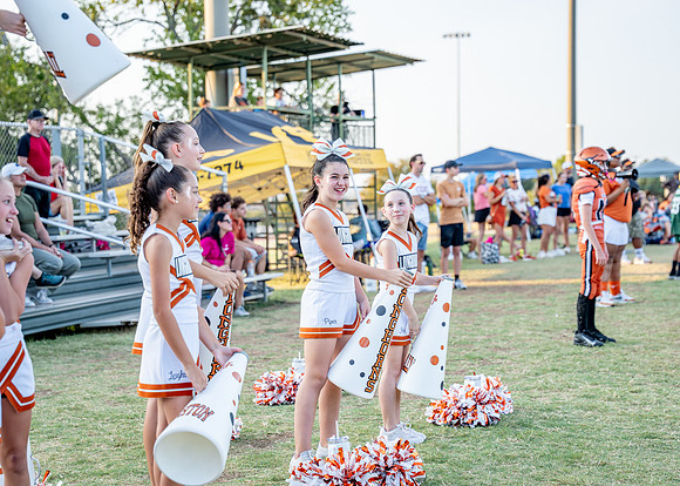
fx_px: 1504
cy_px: 231
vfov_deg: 18.3
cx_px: 350
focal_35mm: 78
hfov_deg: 25.5
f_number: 2.8
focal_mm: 62.7
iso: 200
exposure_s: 1/1000
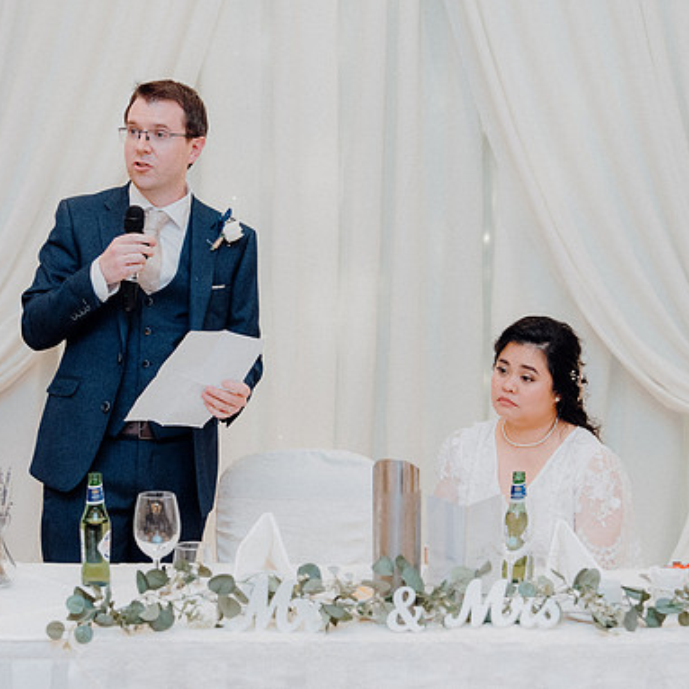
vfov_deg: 19.3
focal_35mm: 90
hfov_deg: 19.3
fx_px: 2027
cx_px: 293
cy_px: 343
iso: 3200
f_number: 3.5
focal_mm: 70
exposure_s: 1/160
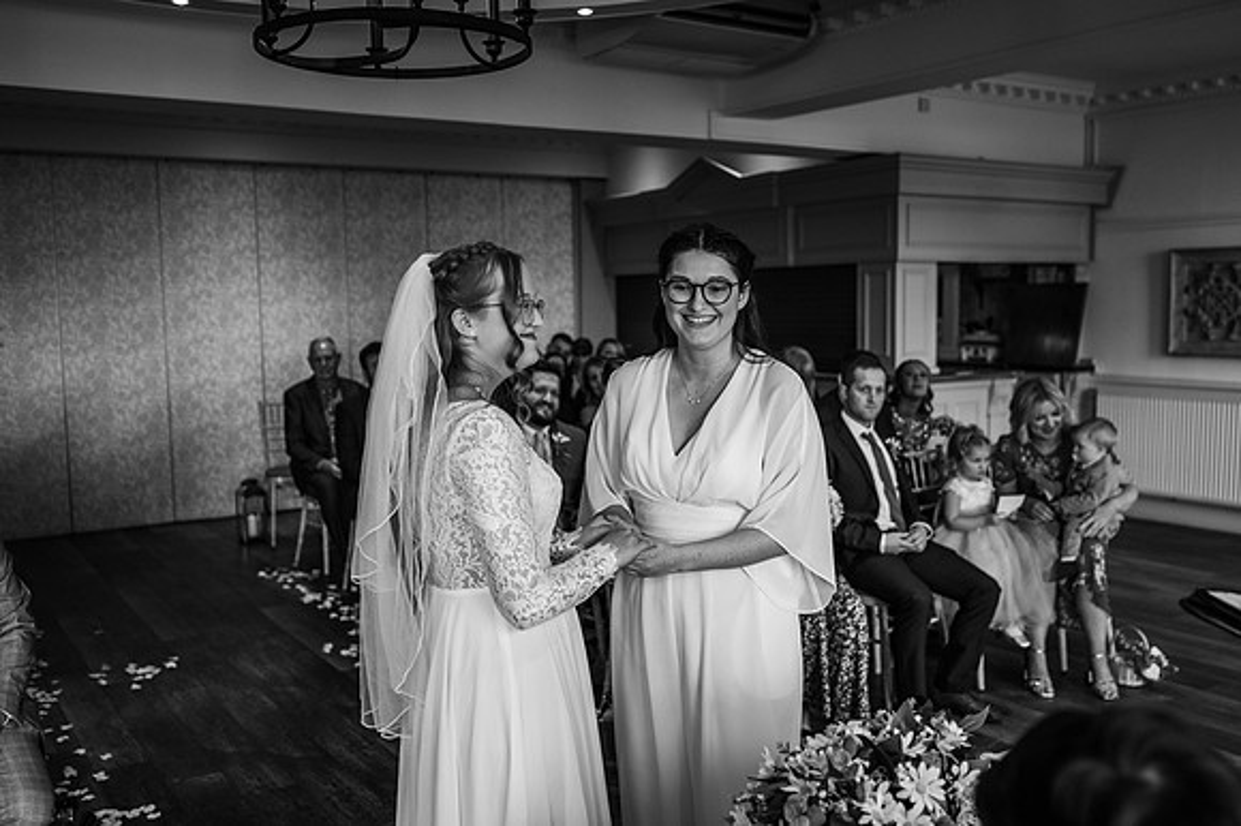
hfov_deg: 54.5
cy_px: 413
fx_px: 1206
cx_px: 620
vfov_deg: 37.8
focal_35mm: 35
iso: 400
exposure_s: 1/200
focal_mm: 35
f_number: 2.8
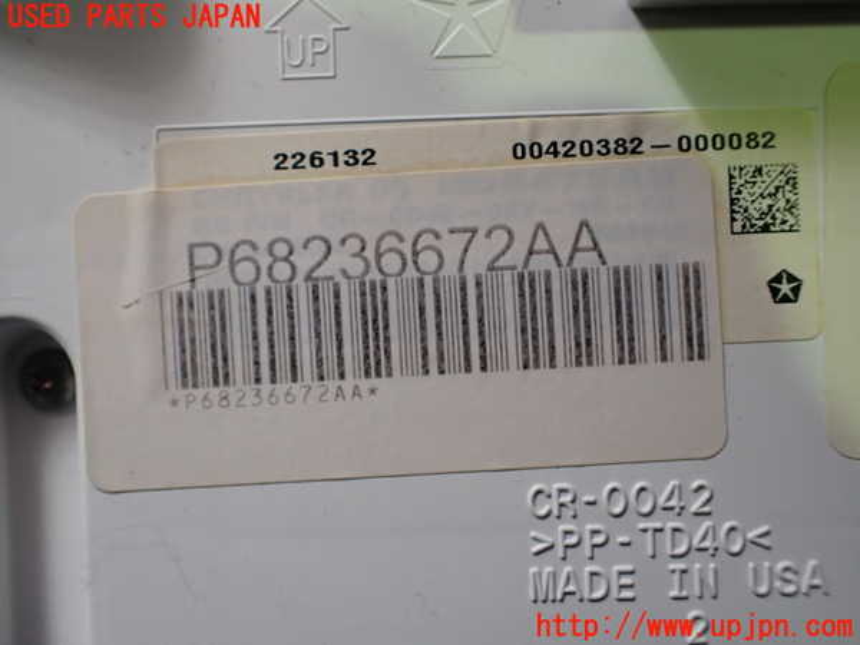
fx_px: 745
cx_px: 430
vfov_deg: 46.8
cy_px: 322
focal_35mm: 30
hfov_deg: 60.0
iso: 250
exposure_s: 1/125
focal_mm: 5.4
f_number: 2.3
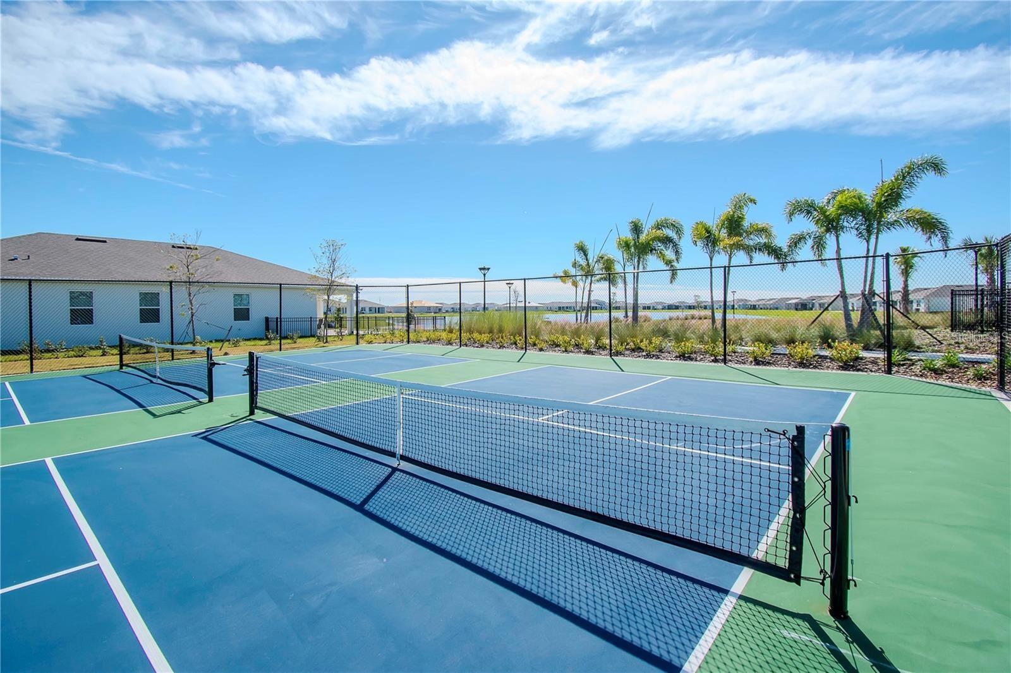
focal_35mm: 15
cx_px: 506
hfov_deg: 100.4
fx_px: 421
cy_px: 336
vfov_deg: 77.3
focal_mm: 10
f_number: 6.3
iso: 640
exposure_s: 1/2500
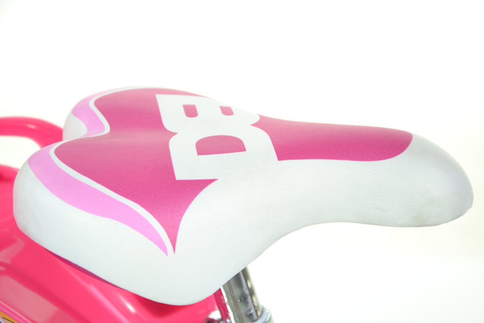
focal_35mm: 99
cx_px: 242
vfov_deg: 13.8
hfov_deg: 20.6
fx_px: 1331
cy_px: 162
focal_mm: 66
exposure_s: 1/50
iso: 400
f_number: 6.3
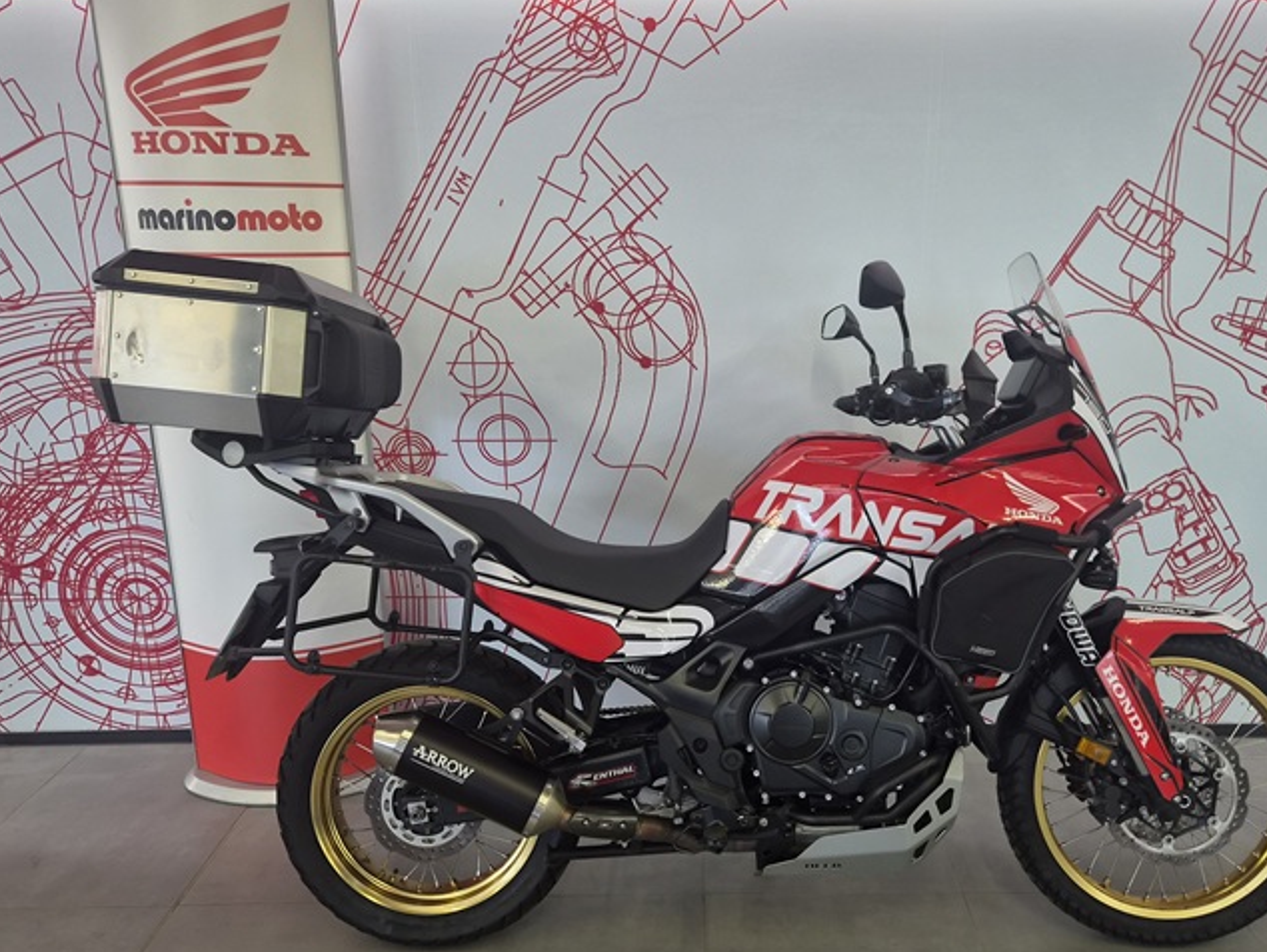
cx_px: 727
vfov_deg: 48.2
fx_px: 1062
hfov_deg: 61.4
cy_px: 522
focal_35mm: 29
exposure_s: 1/100
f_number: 1.8
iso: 250
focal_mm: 5.4
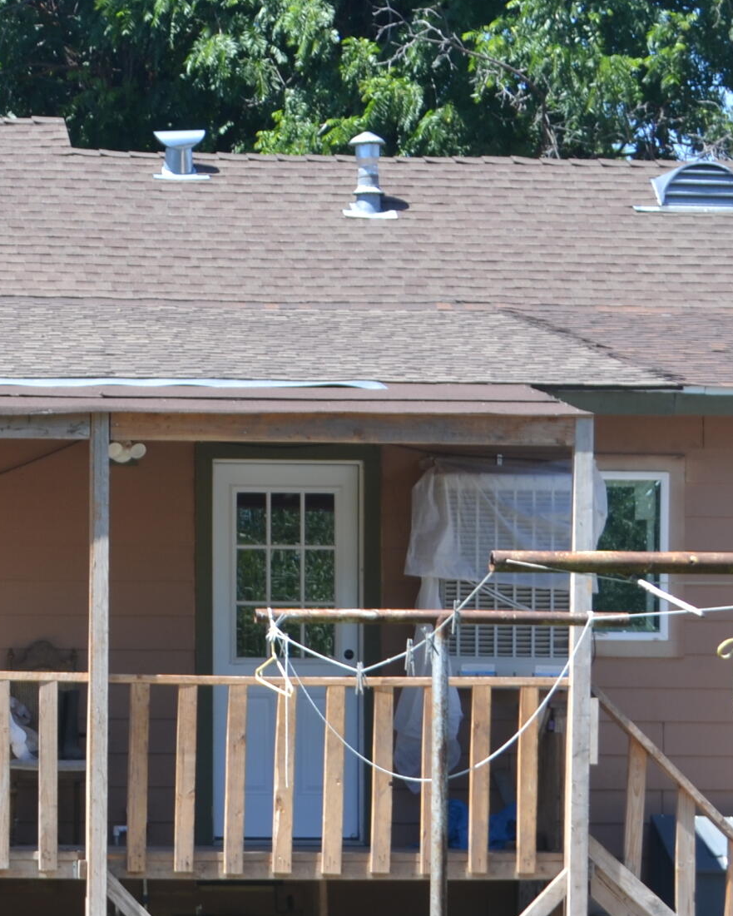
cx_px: -144
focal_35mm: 134
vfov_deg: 14.3
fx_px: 3641
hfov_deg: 11.3
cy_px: 720
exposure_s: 1/160
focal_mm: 35
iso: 100
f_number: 6.3
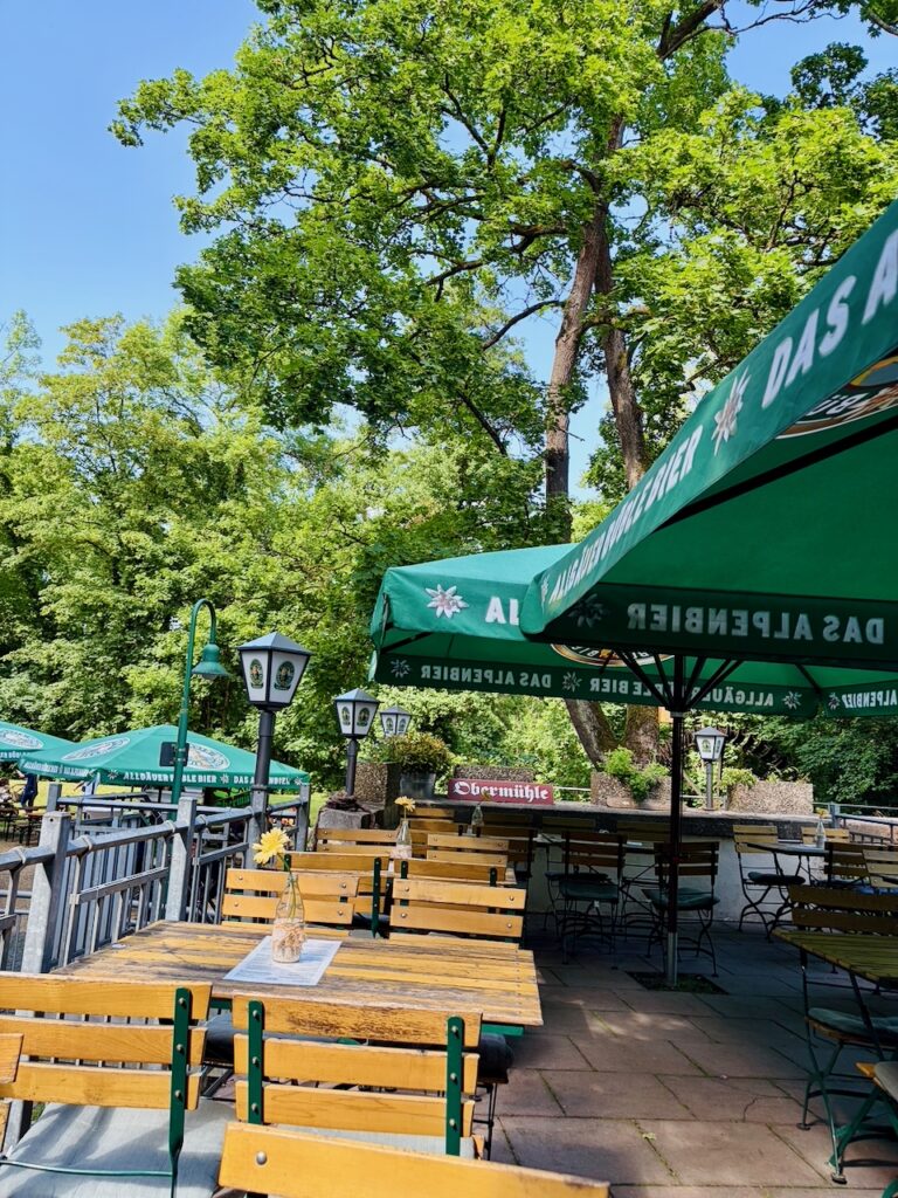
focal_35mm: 26
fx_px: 899
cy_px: 599
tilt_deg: +11.1
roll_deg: -4.1
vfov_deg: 67.3
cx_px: 449
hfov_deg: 53.1
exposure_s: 1/328
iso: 50
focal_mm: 5.96
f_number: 1.6
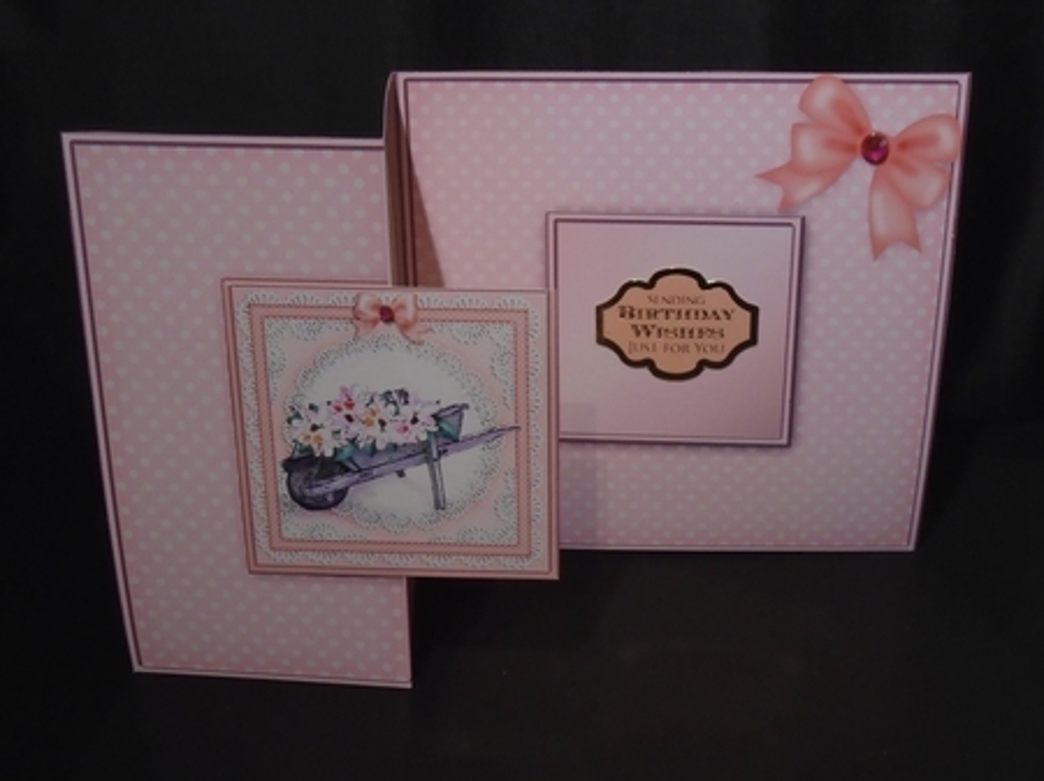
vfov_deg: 29.6
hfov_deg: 38.9
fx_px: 1477
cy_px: 390
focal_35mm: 49
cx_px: 522
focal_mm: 8.7
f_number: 4.5
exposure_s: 1/30
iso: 320
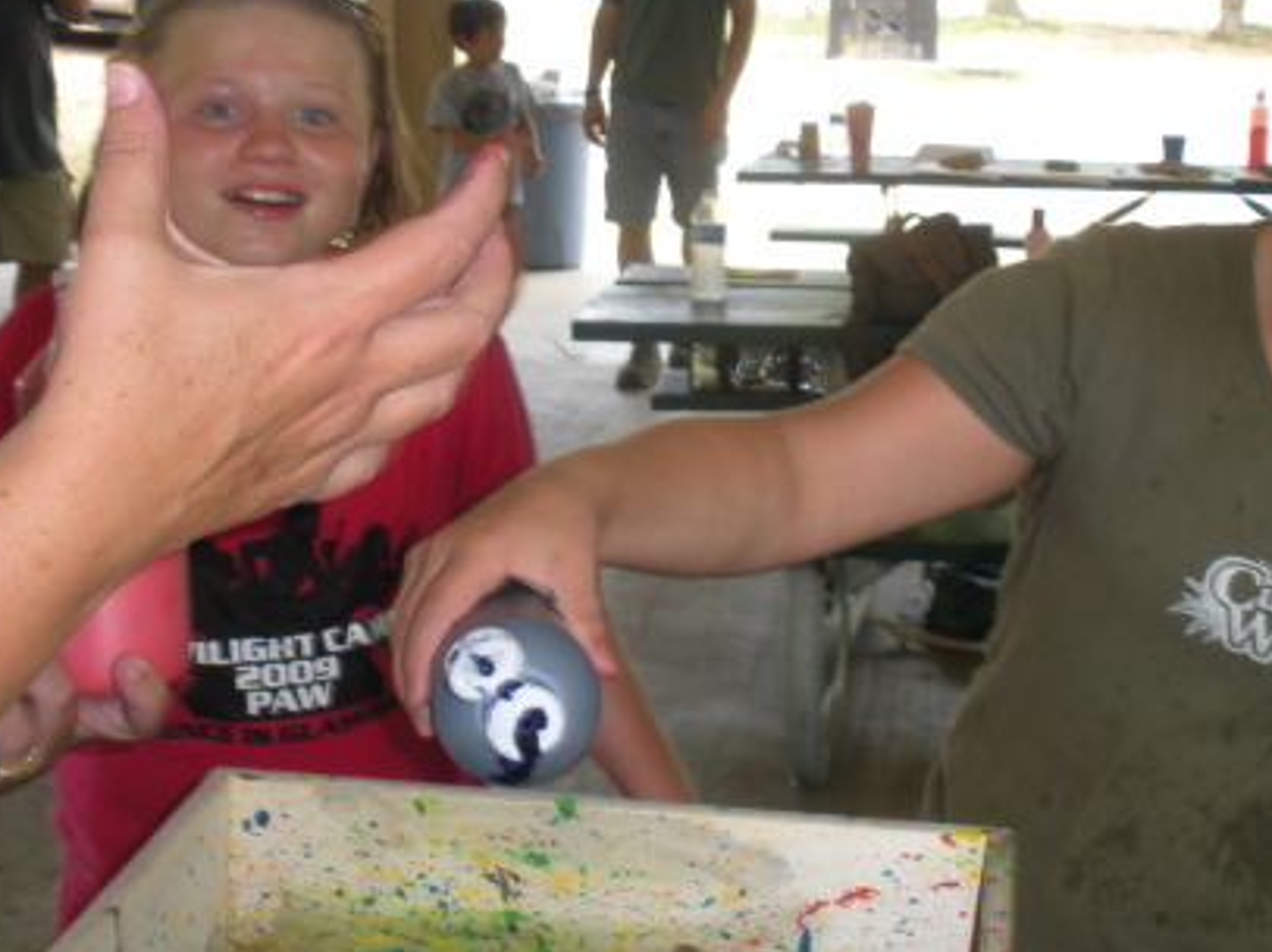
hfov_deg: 27.3
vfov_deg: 20.6
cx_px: 805
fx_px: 2607
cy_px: 298
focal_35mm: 71
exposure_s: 1/74.6
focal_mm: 6.3
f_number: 3.5
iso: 64
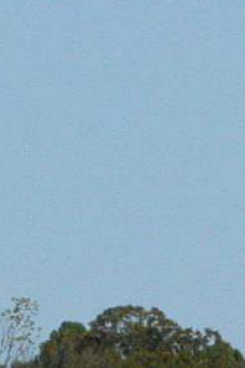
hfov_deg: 0.9
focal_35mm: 1567
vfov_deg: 1.3
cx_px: 101
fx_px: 15995
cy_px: 58
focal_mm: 71.2
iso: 100
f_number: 6.6
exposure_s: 1/552
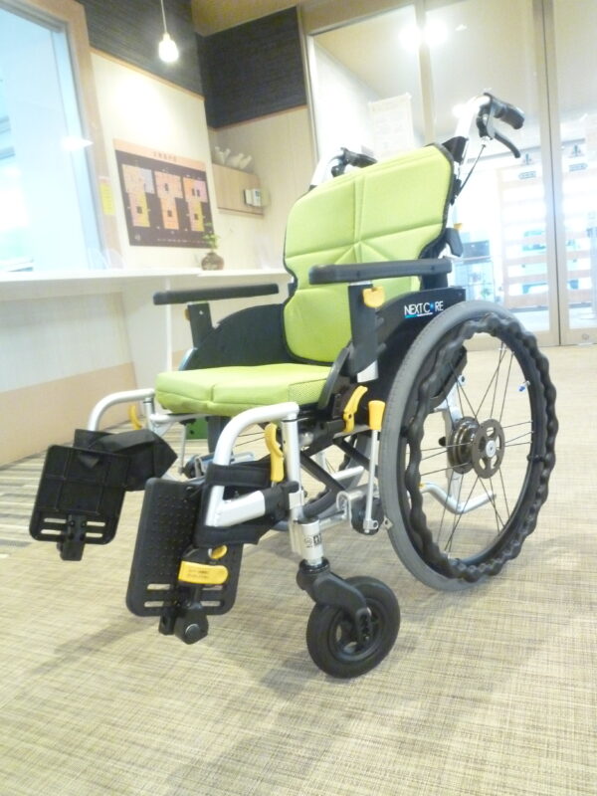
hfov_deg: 54.9
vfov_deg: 69.4
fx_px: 575
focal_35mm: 25
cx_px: 298
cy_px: 398
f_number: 2.8
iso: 800
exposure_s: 1/30
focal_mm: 4.5
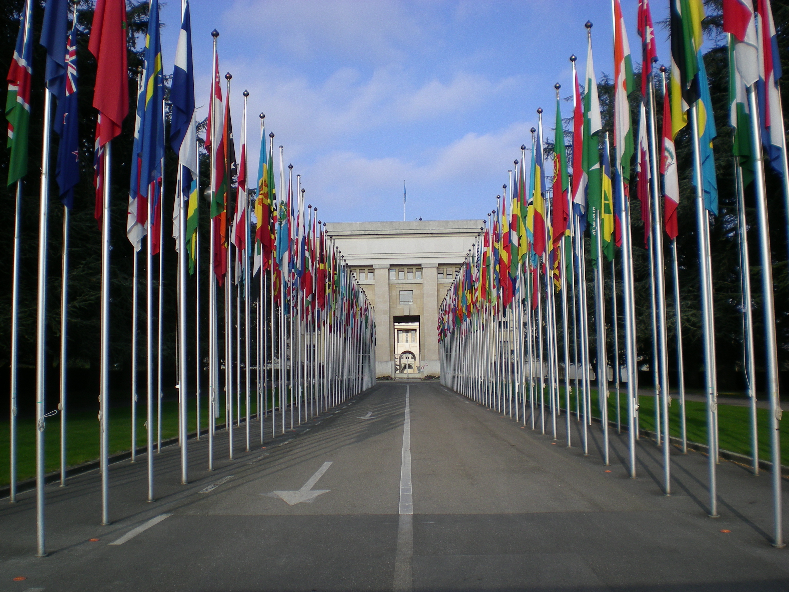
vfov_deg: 37.7
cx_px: 394
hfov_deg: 49.0
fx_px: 866
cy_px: 296
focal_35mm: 38
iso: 50
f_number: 4.6
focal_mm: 6.3
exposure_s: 1/326
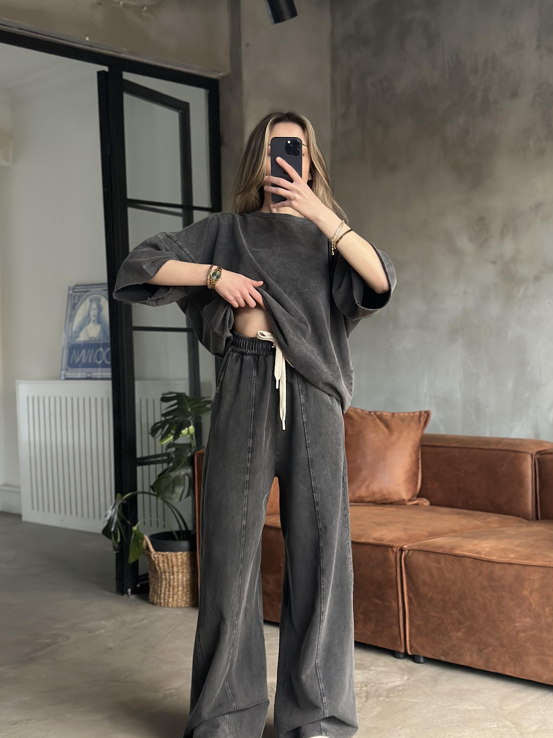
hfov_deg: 27.5
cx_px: 272
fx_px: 1129
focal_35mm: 53
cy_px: 380
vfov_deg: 36.2
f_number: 1.78
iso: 500
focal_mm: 6.86
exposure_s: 1/40
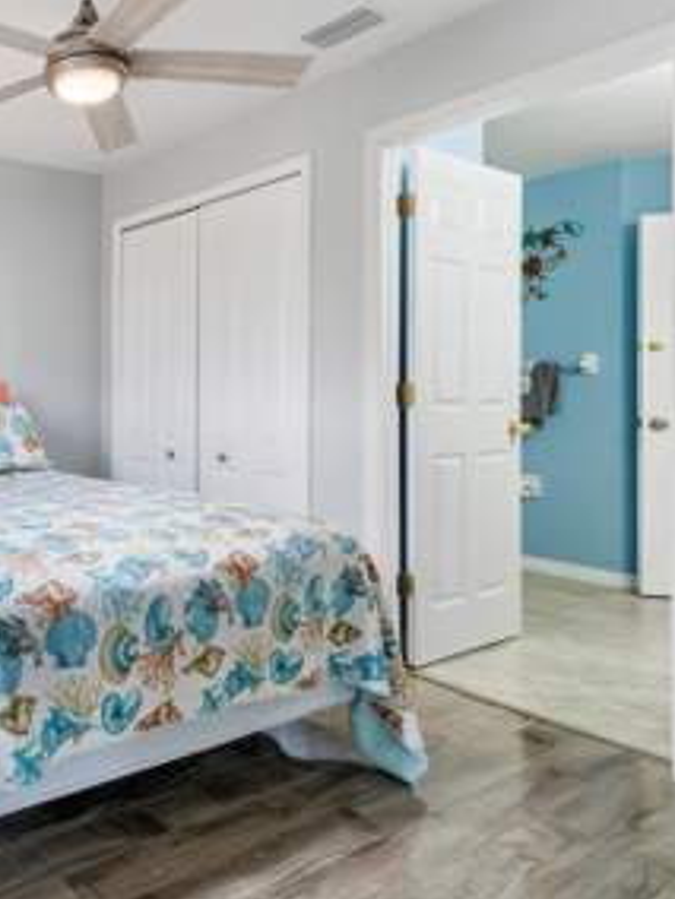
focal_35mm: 26
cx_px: -3
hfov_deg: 44.8
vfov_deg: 67.1
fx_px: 676
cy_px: 400
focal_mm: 16
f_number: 10
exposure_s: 1/3
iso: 640
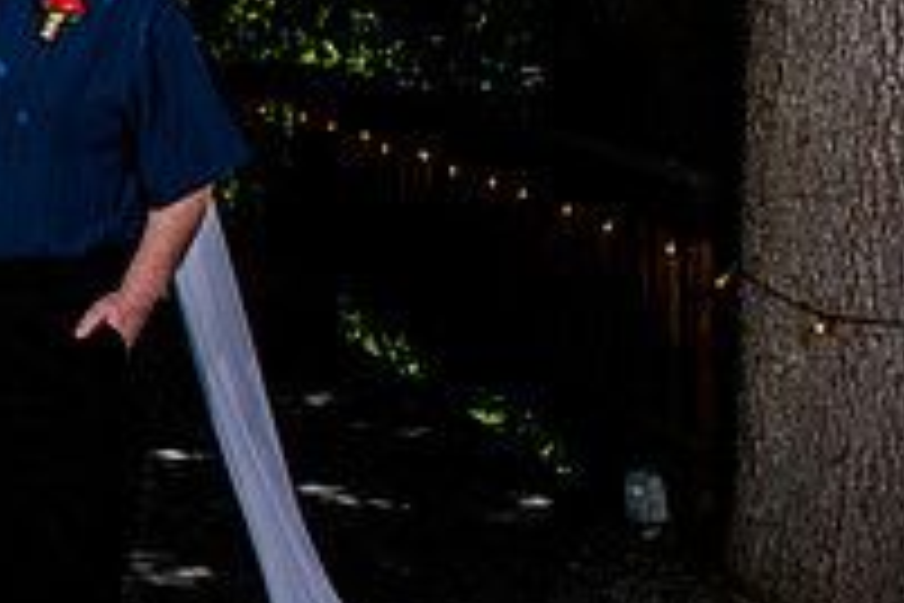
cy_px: 146
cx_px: -481
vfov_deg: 16.2
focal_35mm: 84
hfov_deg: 20.4
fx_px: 2109
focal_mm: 24
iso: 160
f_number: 8
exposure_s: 1/400
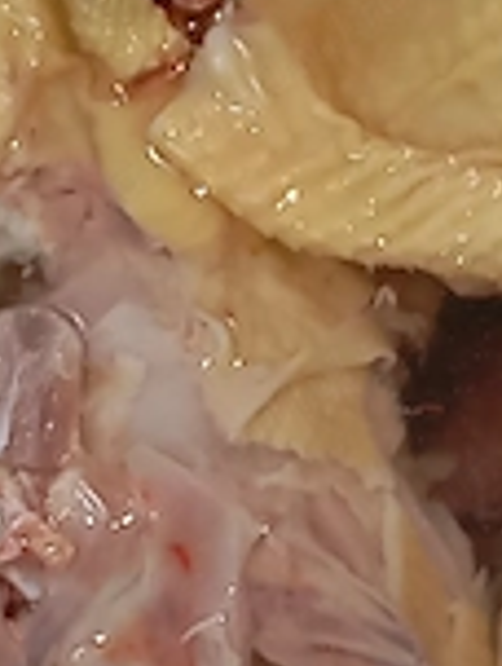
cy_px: 498
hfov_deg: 6.6
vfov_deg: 8.7
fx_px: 4352
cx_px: 436
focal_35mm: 226
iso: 182
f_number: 1.8
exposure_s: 1/16.7
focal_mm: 4.22
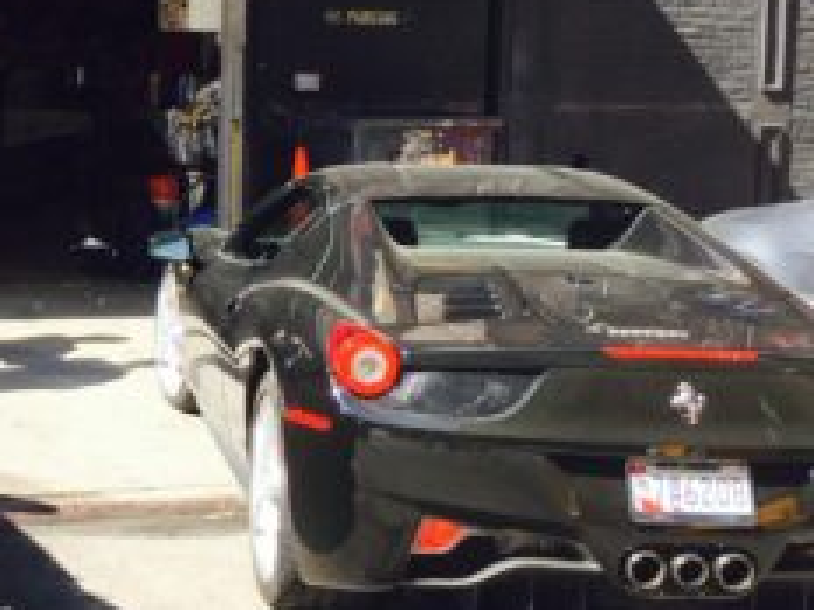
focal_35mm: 75
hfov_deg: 24.5
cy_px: 123
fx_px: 1764
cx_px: -42
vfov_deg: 19.4
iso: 32
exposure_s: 1/380
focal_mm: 4.15
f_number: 2.2
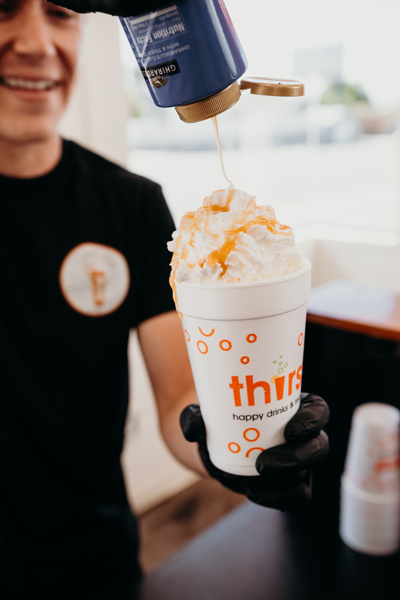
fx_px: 666
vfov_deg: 48.5
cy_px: 300
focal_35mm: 40
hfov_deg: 33.4
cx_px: 200
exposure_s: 1/250
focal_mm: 40
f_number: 4.5
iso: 500
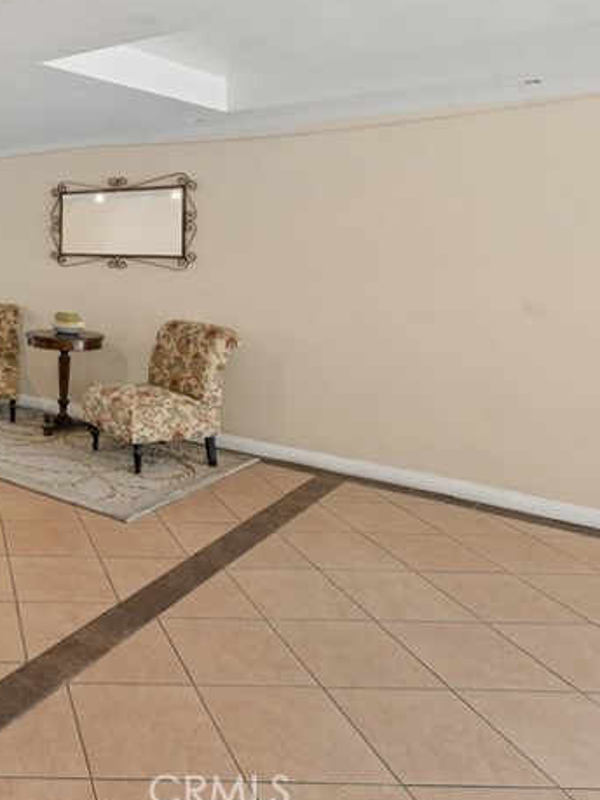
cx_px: -68
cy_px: 221
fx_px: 694
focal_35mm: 30
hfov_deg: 38.3
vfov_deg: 57.6
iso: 100
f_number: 13
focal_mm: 14
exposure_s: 1/1.67
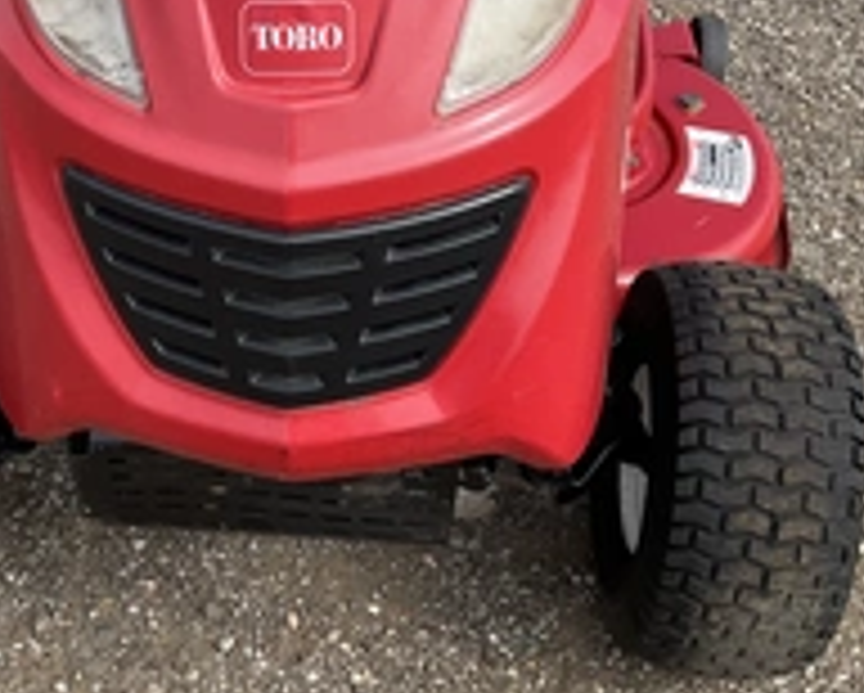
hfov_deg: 31.5
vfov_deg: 25.7
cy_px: 230
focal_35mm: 59
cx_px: 243
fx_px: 1510
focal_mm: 3
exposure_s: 1/804
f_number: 1.8
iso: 25
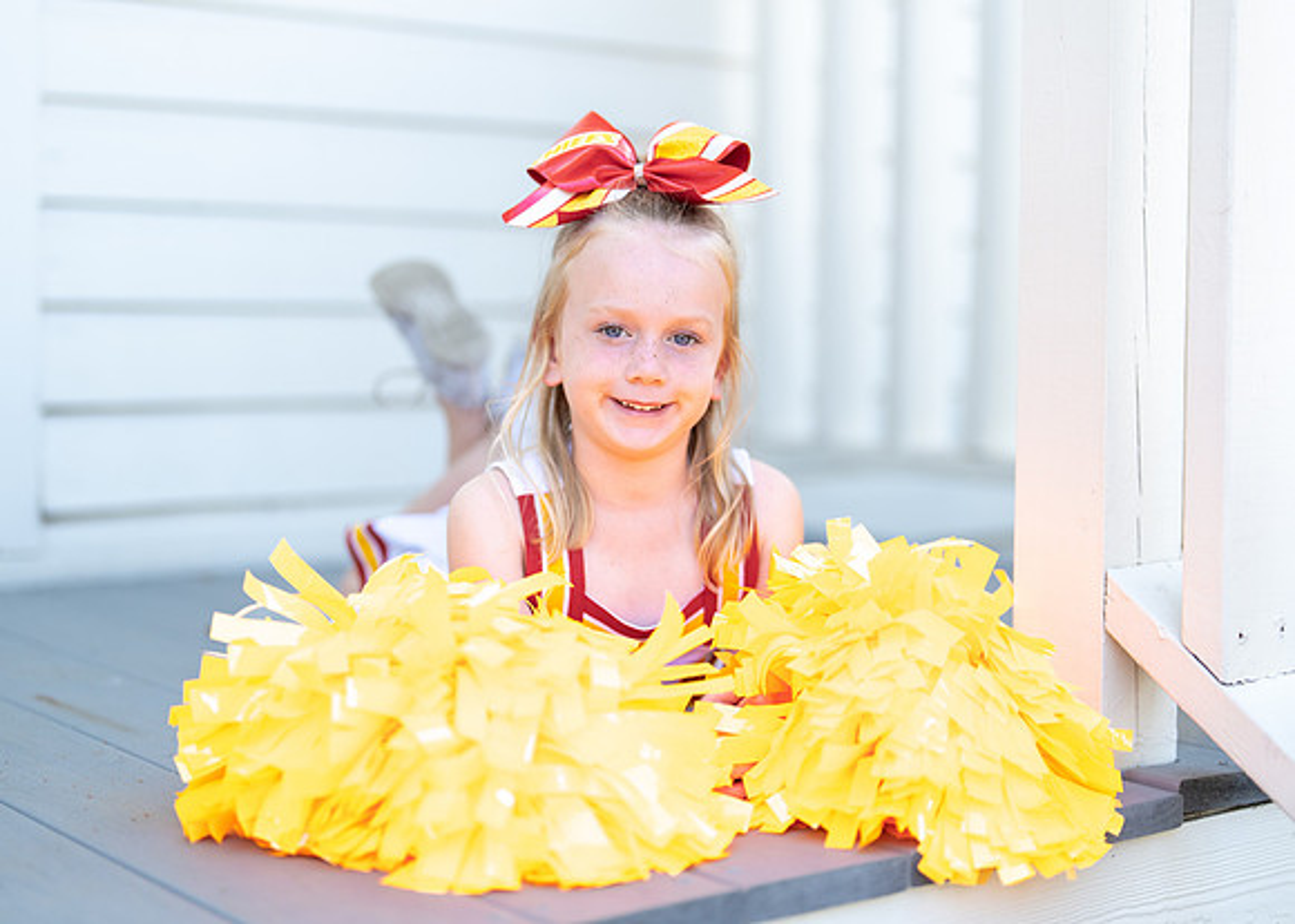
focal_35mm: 58
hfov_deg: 33.5
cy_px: 411
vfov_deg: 24.3
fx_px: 2148
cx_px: 660
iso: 100
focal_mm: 50
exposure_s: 1/2000
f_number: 1.2
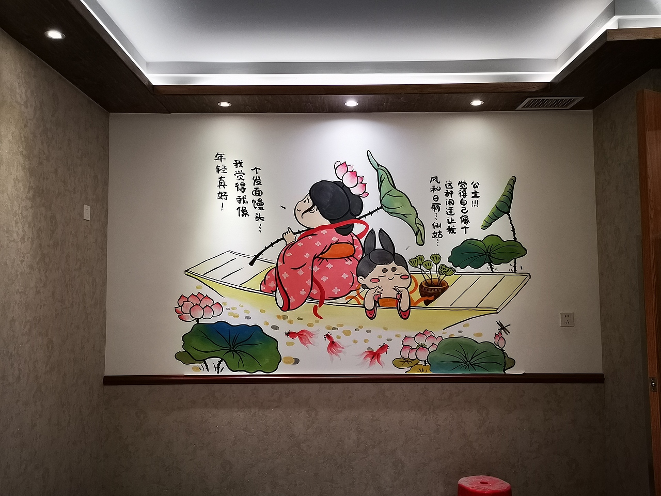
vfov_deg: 46.8
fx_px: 573
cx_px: 330
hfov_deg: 60.0
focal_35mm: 30
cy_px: 248
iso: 320
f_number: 1.8
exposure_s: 1/100
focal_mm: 4.75
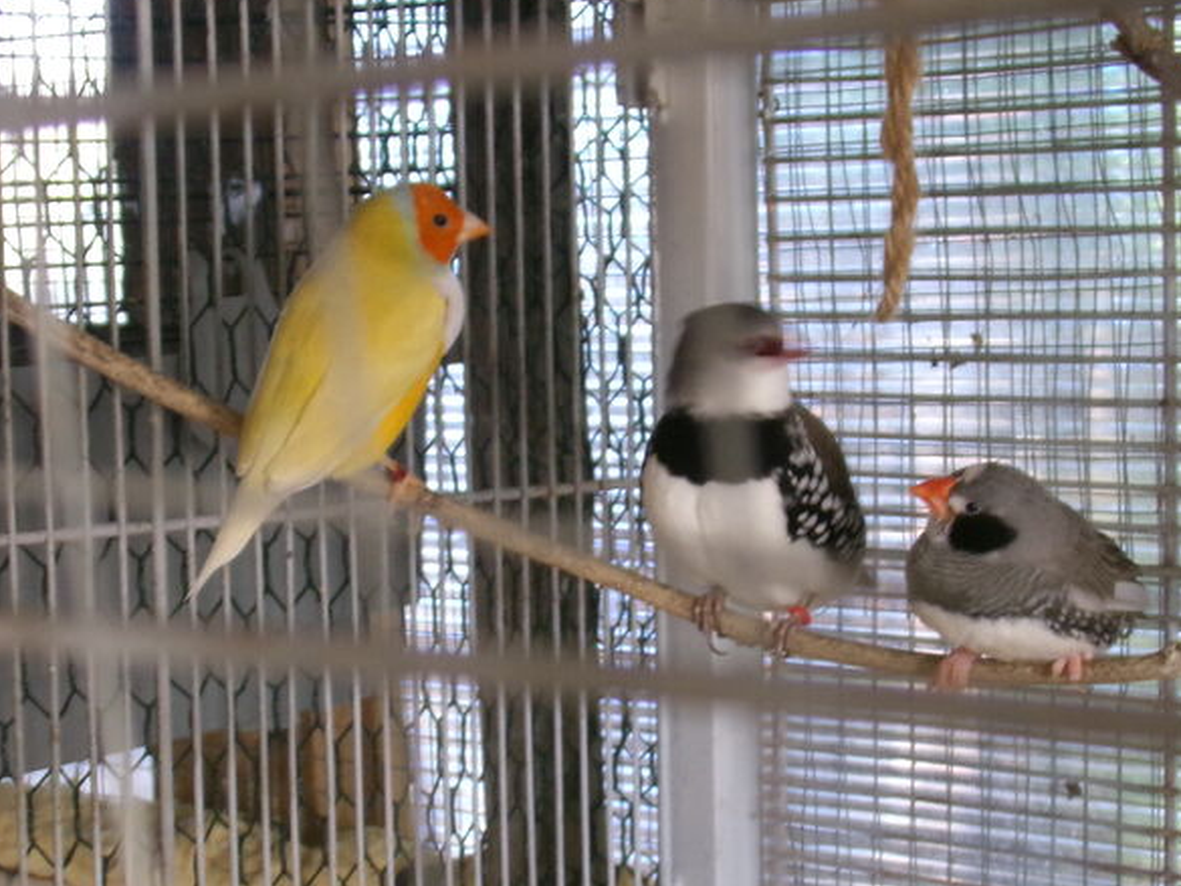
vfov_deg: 18.0
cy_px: 549
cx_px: 537
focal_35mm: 82
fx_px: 2798
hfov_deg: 23.8
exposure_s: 1/17
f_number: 4.2
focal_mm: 8.5
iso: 305
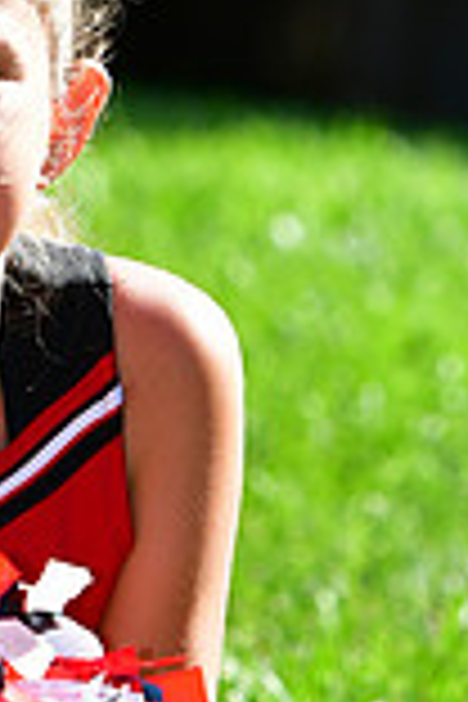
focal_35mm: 781
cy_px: -292
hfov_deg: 1.8
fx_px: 15228
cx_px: -326
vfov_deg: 2.6
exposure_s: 1/1250
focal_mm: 140
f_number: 4.5
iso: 400
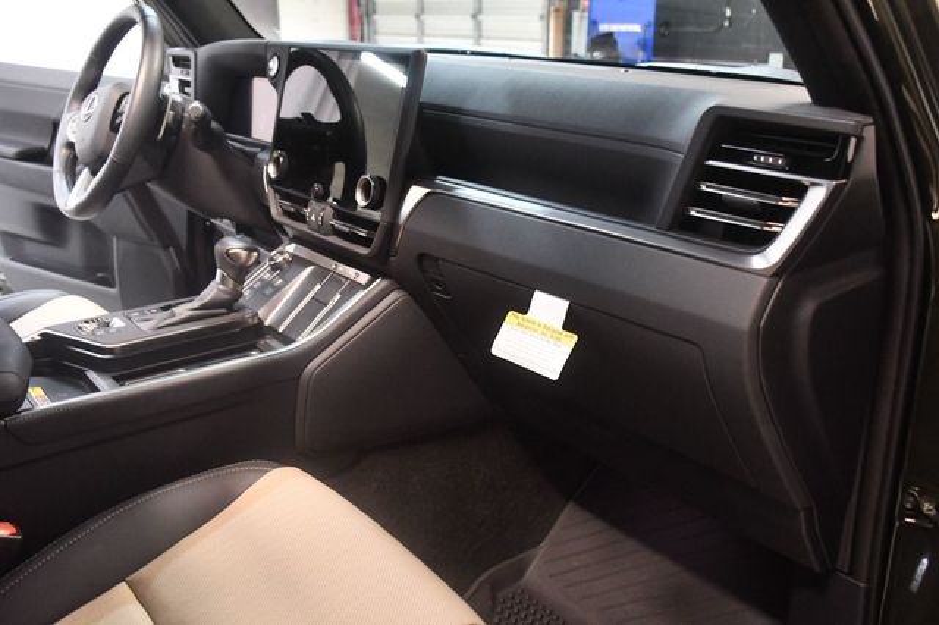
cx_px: 470
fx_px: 860
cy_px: 312
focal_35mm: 33
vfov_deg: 39.9
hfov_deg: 57.2
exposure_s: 1/60
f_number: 3.5
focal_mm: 22
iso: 5600
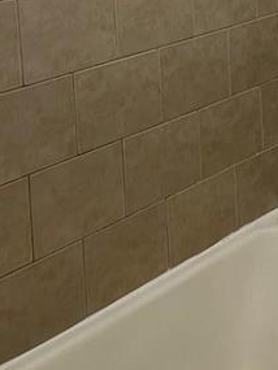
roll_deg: +2.6
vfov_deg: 24.6
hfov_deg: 20.1
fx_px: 749
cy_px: -96
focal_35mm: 70
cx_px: 304
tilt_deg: -4.6
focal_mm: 5.1
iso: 160
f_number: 1.6
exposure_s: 1/60
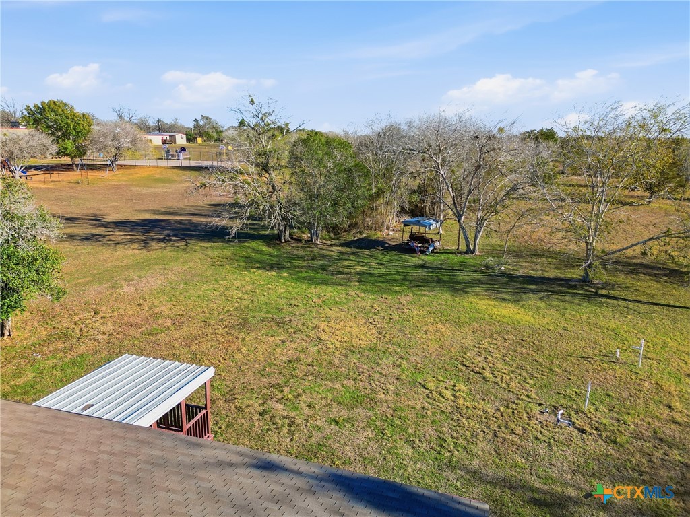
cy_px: 258
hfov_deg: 71.6
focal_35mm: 24
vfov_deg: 56.8
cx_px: 345
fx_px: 478
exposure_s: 1/320
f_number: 1.7
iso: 130
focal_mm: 6.7
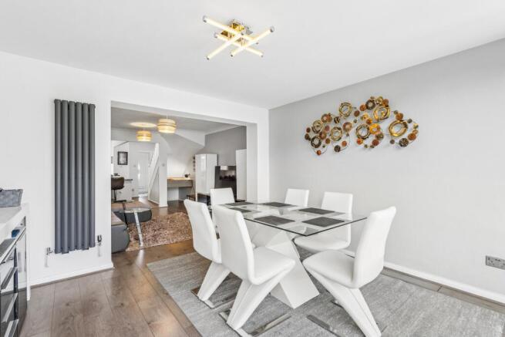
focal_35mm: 16
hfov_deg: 96.7
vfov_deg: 73.8
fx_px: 224
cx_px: 252
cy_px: 168
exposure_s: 1/80
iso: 400
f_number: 5.6
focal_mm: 16
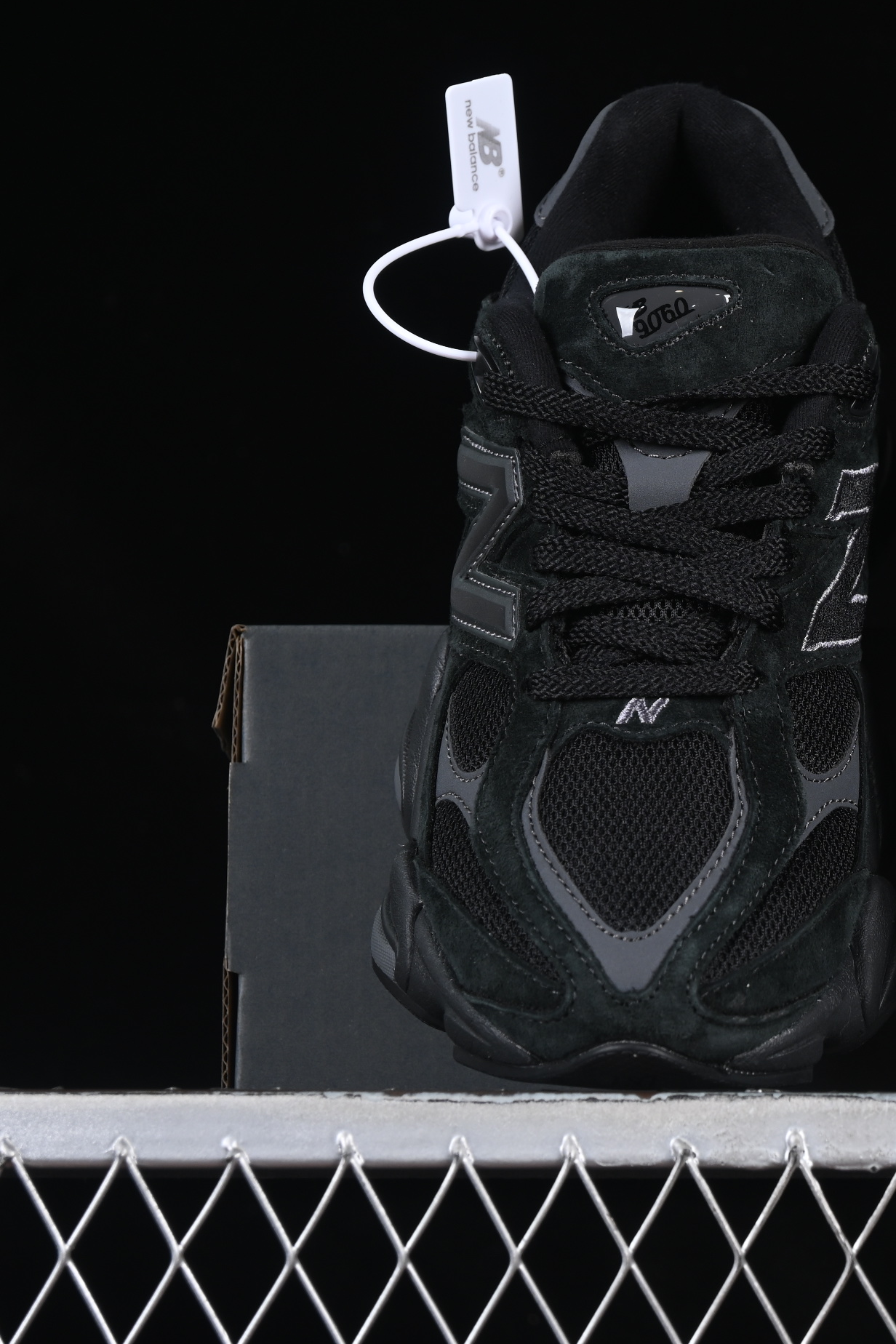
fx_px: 4218
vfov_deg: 18.1
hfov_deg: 12.0
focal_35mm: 113
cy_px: 671
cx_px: 908
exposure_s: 1/60
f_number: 6.3
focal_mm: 50
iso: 160
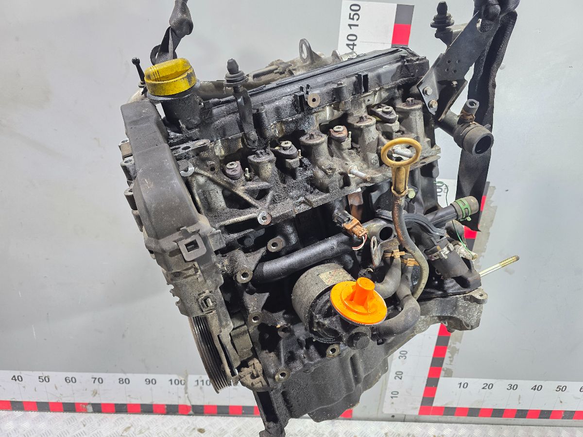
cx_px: 292
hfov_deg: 73.9
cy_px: 218
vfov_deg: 58.9
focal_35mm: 23
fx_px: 387
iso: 250
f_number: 1.7
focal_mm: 6.3
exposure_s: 1/100
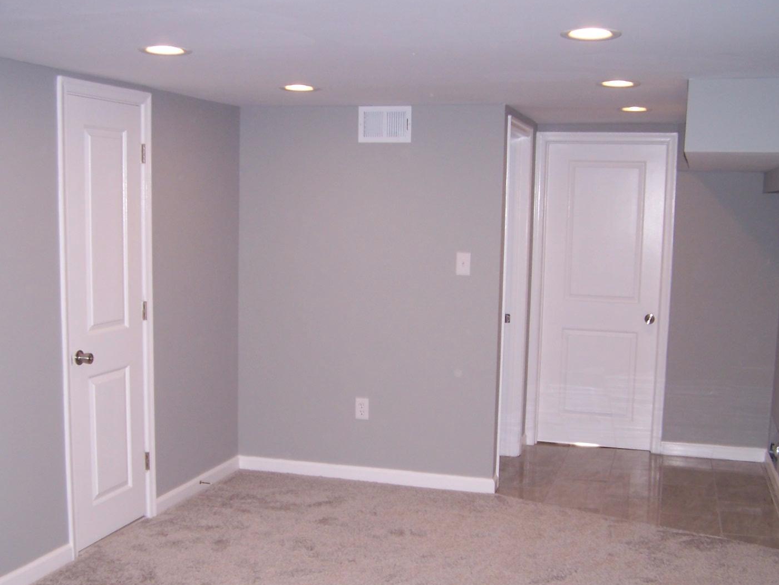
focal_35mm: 45
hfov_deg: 42.1
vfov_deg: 32.1
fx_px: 1013
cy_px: 341
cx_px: 381
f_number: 2.8
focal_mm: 6.3
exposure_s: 1/60
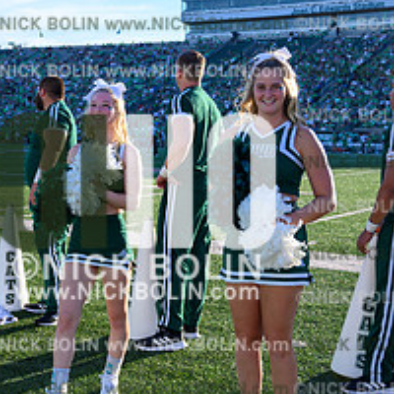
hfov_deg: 28.9
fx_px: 760
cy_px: 207
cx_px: 136
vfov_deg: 29.1
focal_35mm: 59
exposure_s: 1/400
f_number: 4
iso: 100
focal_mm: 24
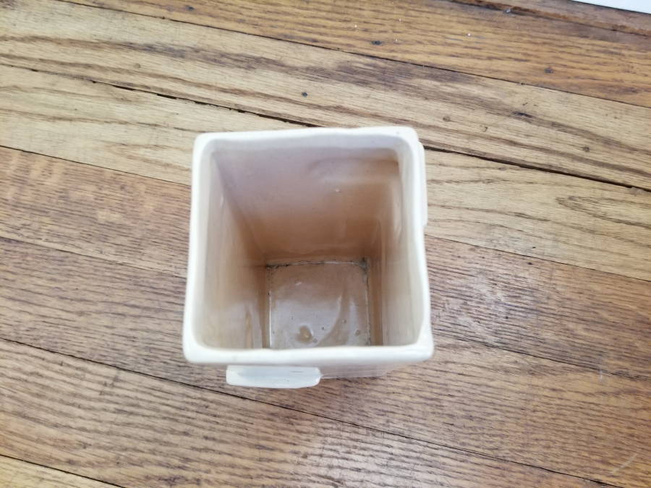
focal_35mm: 26
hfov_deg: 67.3
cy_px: 244
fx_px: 489
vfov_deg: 53.1
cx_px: 326
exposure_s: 1/60
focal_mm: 4.25
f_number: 1.7
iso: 160
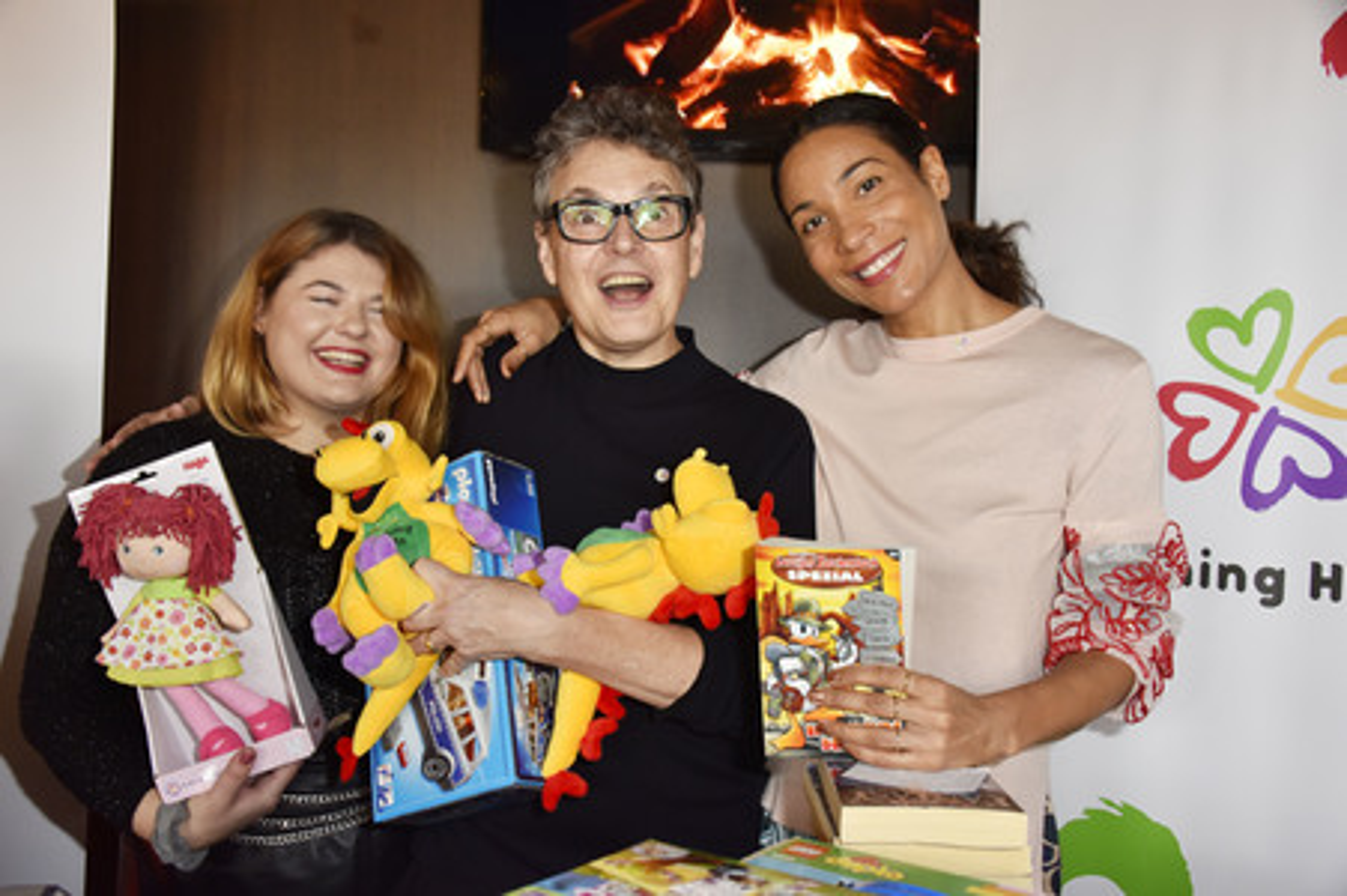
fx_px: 1271
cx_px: 674
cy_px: 448
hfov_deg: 55.8
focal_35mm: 34
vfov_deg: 38.8
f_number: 5.6
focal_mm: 34
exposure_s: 1/60
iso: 1000
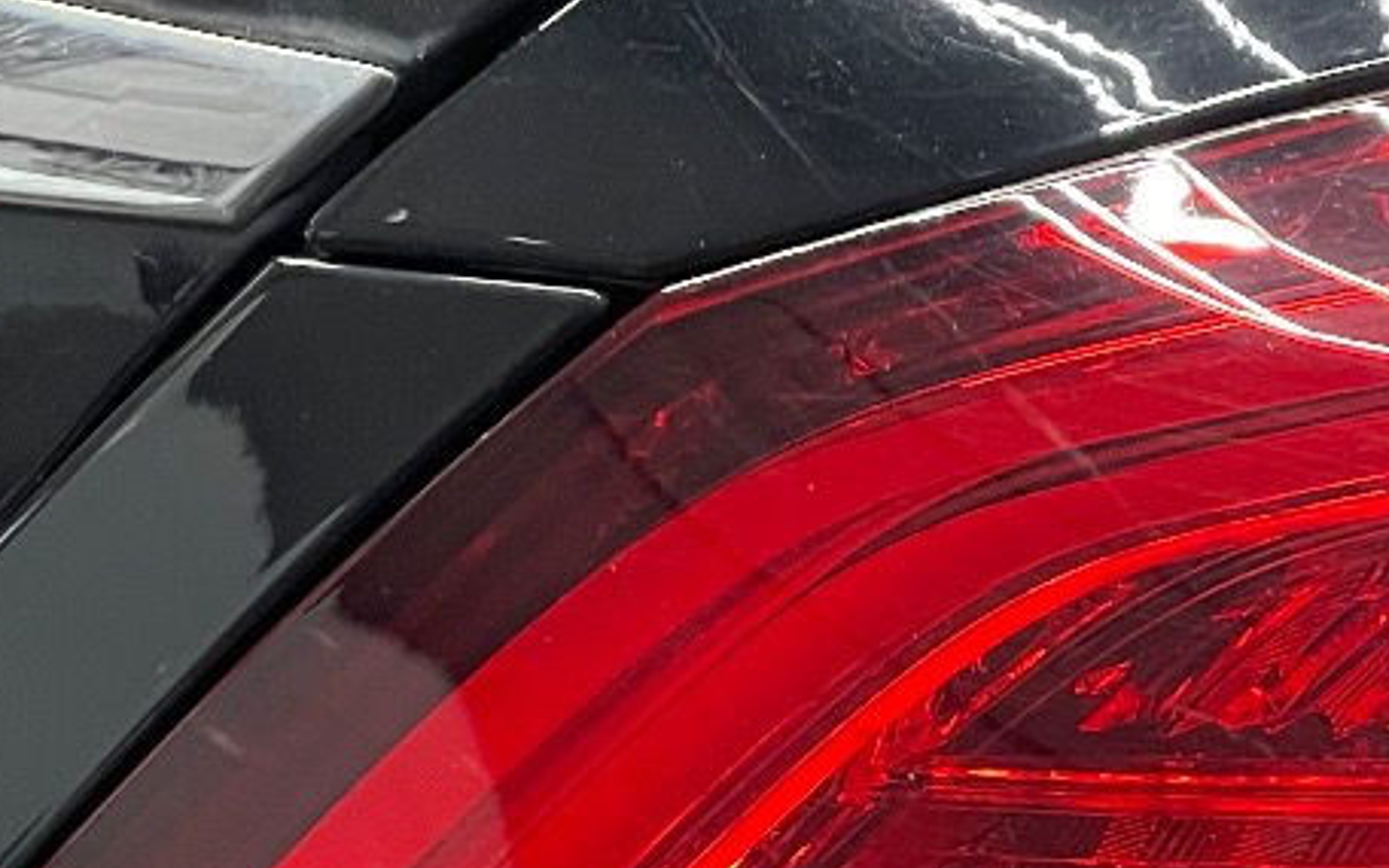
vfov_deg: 14.7
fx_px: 3293
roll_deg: -1.5
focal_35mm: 87
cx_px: 1368
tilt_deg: -27.7
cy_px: 950
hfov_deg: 22.9
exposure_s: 1/40
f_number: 1.6
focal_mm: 4.2
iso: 640
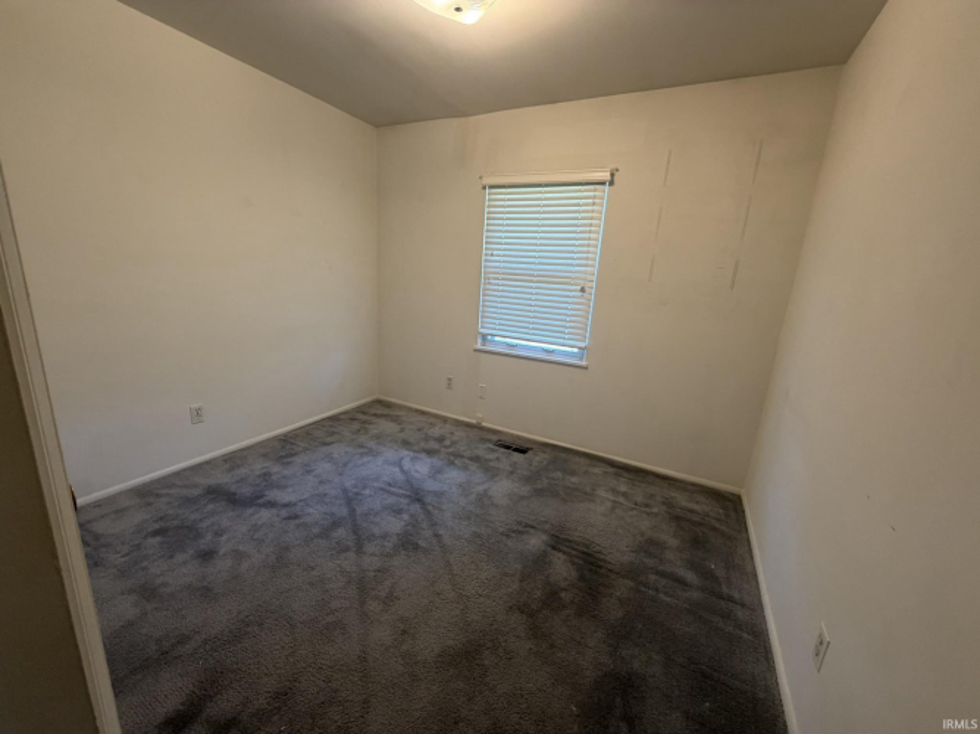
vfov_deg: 85.7
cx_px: 490
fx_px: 396
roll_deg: -2.4
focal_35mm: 14
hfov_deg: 102.1
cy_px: 367
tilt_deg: -13.2
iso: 200
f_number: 2.2
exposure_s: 1/60
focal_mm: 2.22
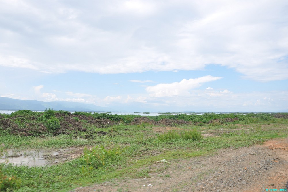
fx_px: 216
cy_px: 96
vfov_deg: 47.8
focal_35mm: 27
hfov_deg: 67.4
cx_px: 144
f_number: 8
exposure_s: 1/400
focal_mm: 18
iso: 200
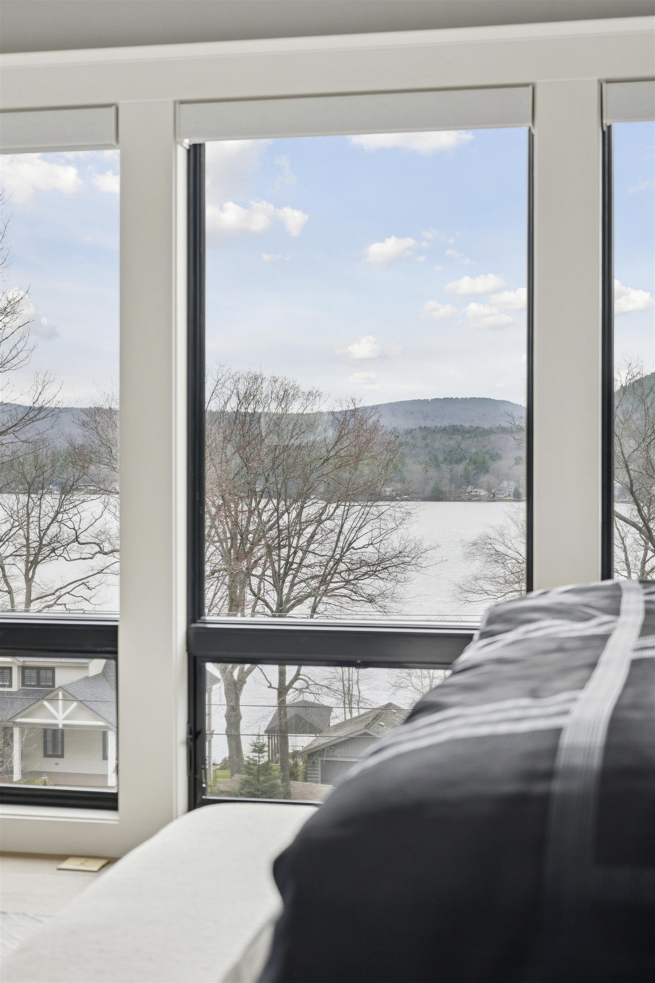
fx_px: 1419
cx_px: 328
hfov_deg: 26.0
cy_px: 492
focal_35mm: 52
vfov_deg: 38.2
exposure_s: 1/640
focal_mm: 35
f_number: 4
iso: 400
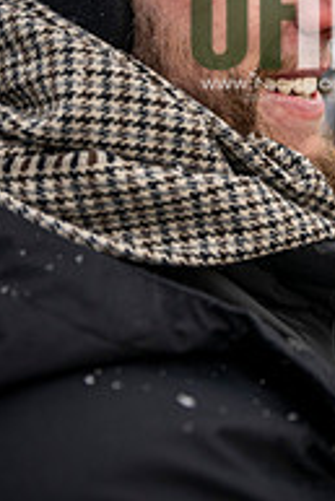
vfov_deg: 33.3
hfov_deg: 23.5
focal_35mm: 56
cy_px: 29
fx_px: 780
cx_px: 306
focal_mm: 24
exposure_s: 1/500
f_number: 2.8
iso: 160
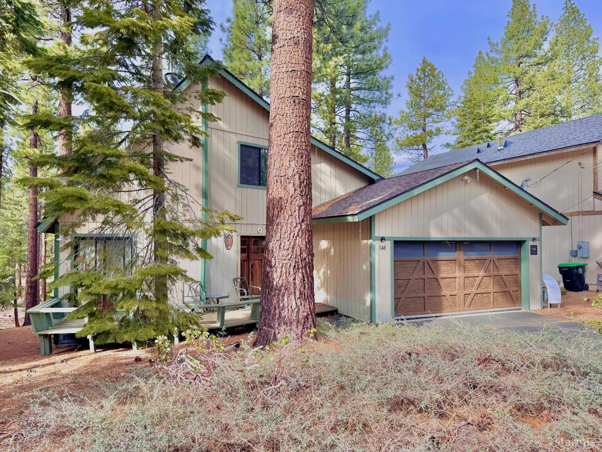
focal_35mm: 24
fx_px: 417
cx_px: 301
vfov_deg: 56.8
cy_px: 226
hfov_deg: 71.6
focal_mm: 6.76
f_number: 1.78
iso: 80
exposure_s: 1/1172
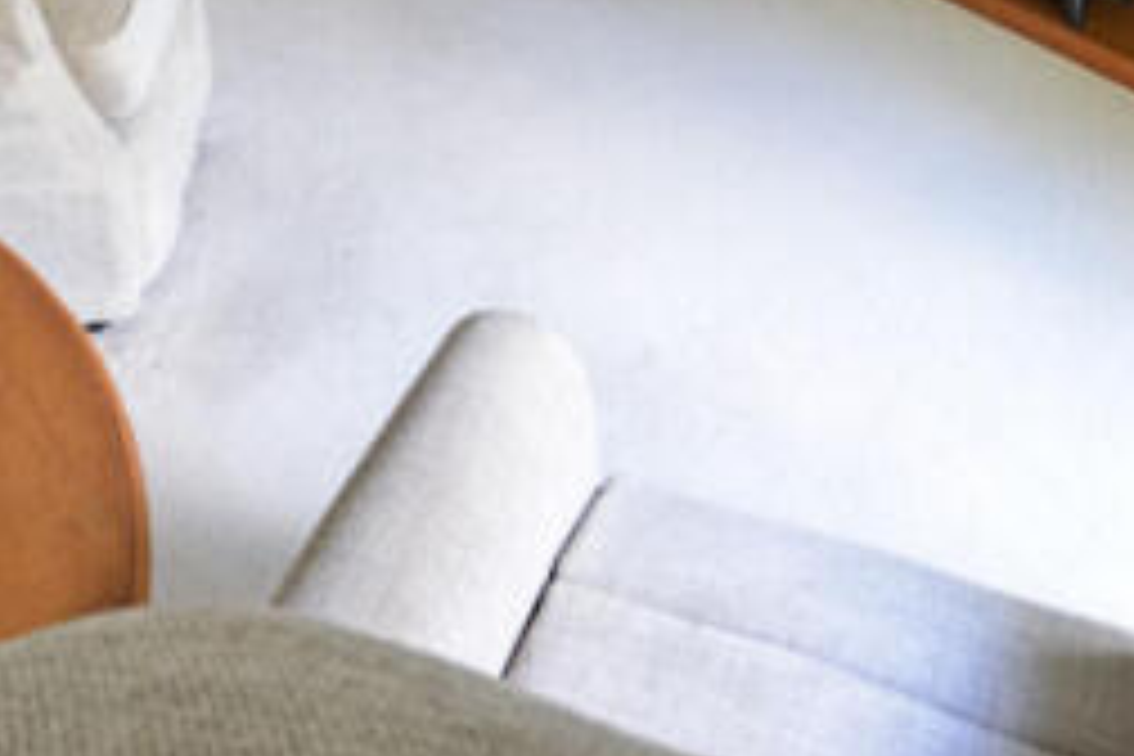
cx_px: 716
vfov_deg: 29.3
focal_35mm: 39
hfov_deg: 49.0
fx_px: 1228
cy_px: -160
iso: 400
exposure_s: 1/4
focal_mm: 10
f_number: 8
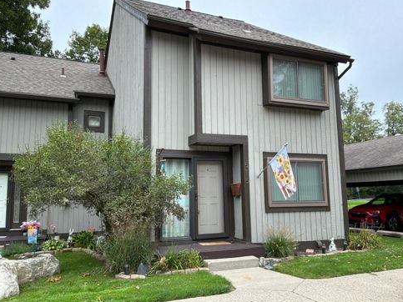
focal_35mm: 29
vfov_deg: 48.2
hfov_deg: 61.7
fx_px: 338
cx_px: 200
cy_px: 149
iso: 32
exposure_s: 1/358
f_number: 1.8
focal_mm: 3
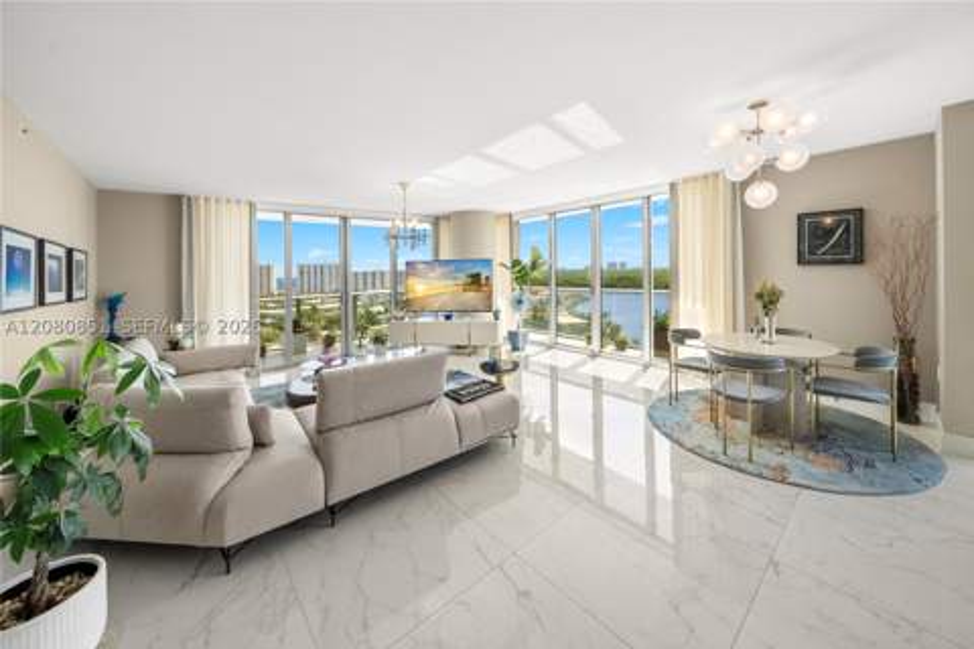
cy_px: 324
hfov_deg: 112.6
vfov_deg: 90.0
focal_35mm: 12
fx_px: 325
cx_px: 487
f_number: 8
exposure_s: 1/200
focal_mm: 12
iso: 400
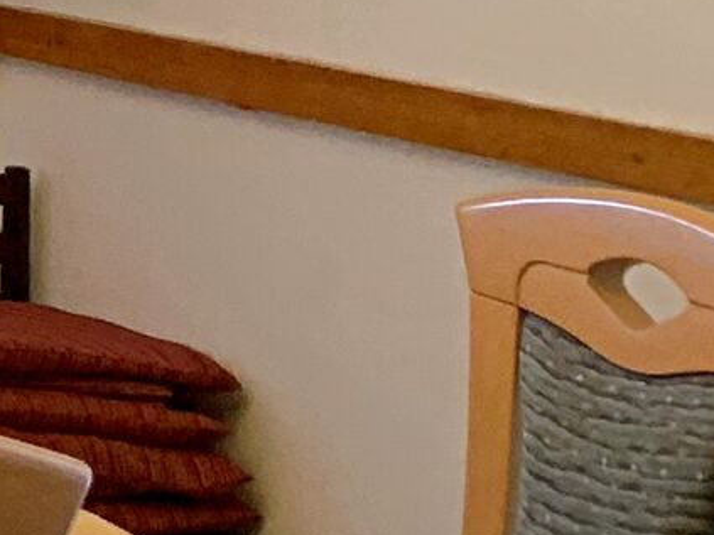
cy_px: -466
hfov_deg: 8.9
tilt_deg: +1.9
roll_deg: -1.3
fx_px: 3547
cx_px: -1555
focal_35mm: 172
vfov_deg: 8.3
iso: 100
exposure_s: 1/50
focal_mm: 4.25
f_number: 1.8
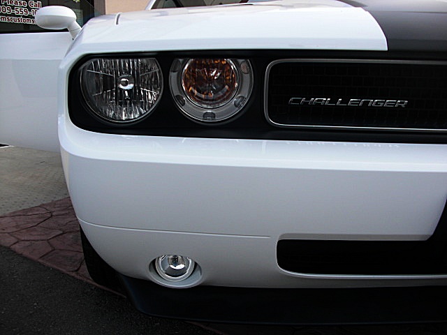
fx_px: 465
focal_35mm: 36
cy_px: 168
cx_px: 224
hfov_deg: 51.4
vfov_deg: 39.7
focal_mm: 6.3
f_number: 2.8
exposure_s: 1/250
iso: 50
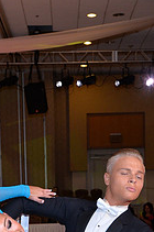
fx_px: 708
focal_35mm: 110
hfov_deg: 12.4
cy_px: 280
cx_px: 69
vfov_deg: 17.7
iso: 2000
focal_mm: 40
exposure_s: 1/250
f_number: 6.3
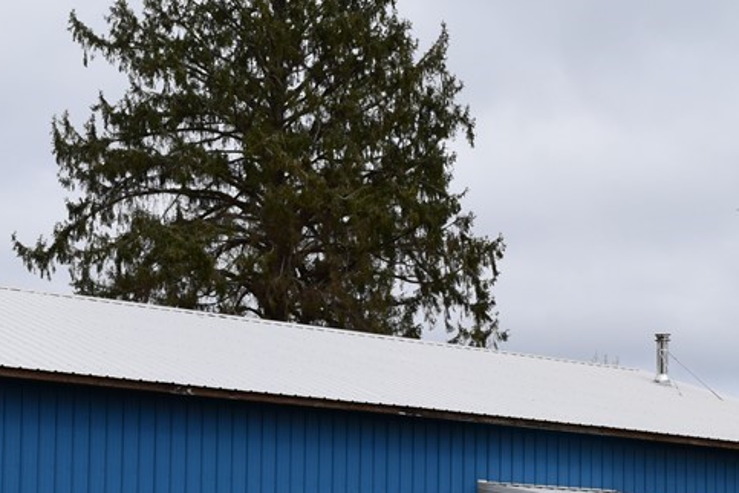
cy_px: 502
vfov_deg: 16.5
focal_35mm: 81
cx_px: 251
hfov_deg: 24.9
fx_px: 1663
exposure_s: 1/500
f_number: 11
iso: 400
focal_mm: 24
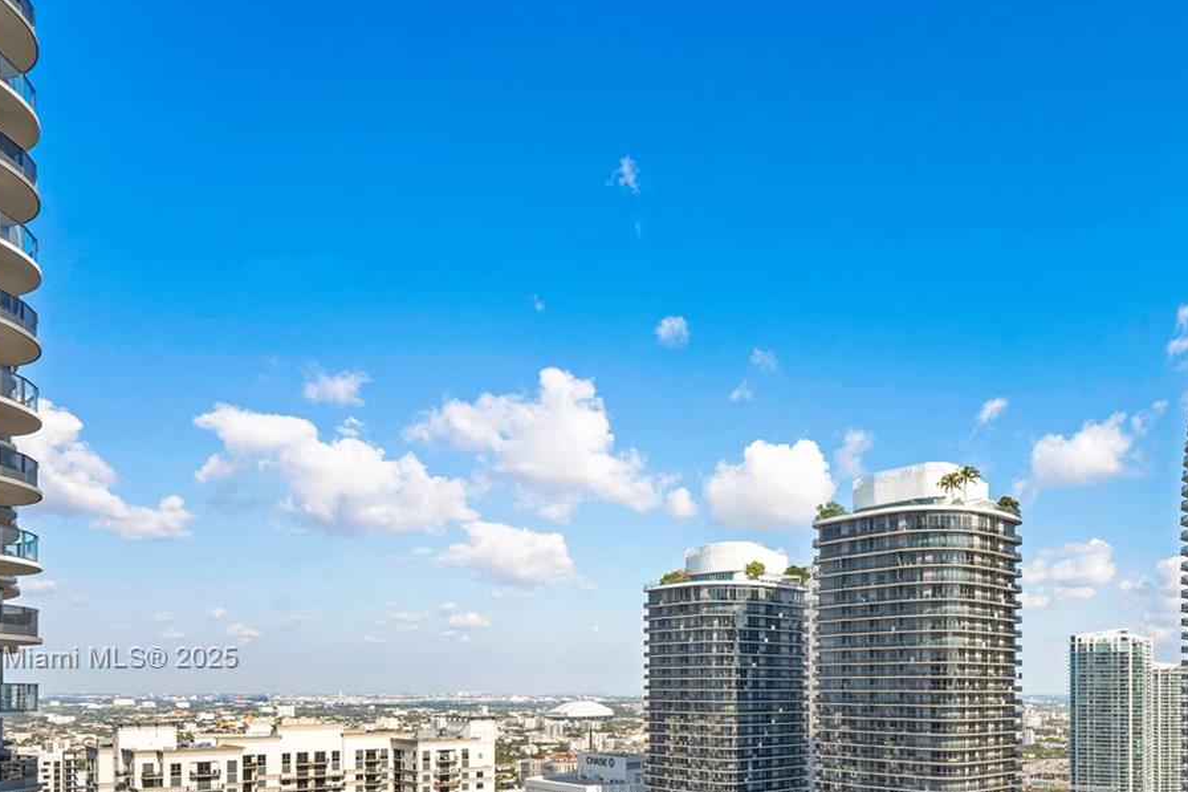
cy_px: 659
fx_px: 825
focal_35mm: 25
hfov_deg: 67.5
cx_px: 874
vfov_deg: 47.8
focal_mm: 14
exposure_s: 1/160
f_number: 10
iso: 100
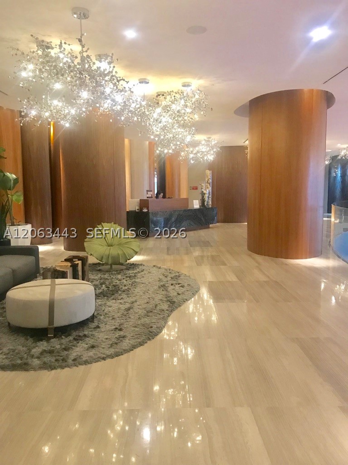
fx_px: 375
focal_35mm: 28
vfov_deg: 63.4
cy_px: 232
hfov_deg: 49.7
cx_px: 174
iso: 50
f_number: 1.8
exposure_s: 1/15
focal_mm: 3.99
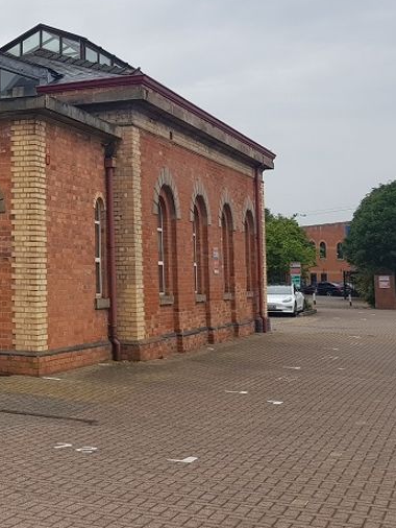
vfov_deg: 33.5
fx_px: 869
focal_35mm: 57
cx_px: -122
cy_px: 177
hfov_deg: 22.8
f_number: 1.7
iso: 40
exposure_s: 1/974
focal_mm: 4.3
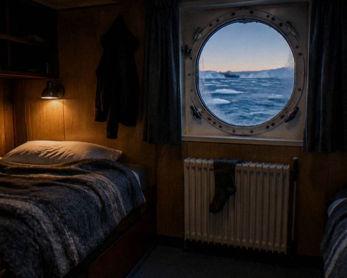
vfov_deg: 27.1
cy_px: 138
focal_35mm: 56
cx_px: 179
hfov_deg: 33.6
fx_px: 575
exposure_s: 1/25
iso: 6400
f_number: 9
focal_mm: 49
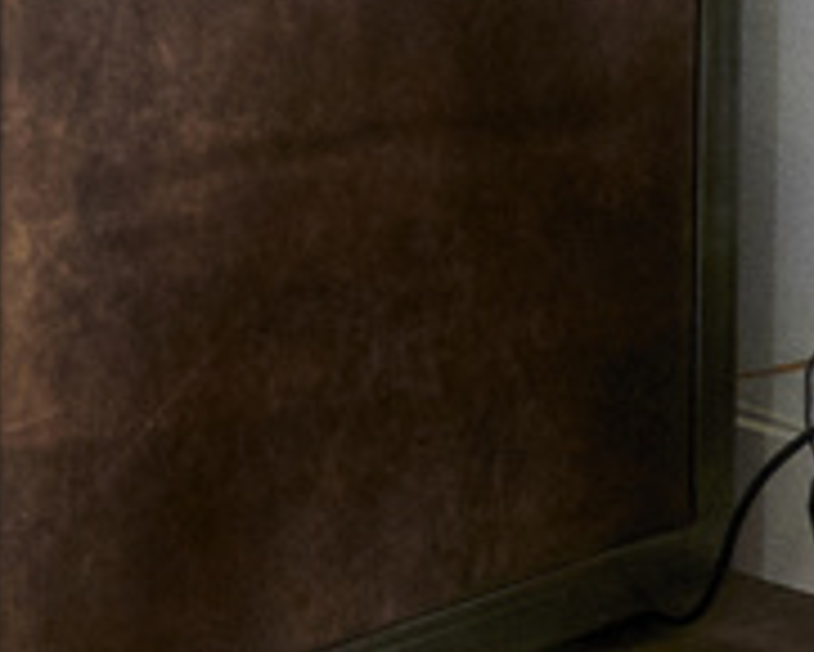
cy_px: -1677
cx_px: -2833
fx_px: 7400
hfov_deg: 5.3
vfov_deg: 4.7
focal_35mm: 307
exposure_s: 1/500
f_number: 4
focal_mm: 35
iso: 1600
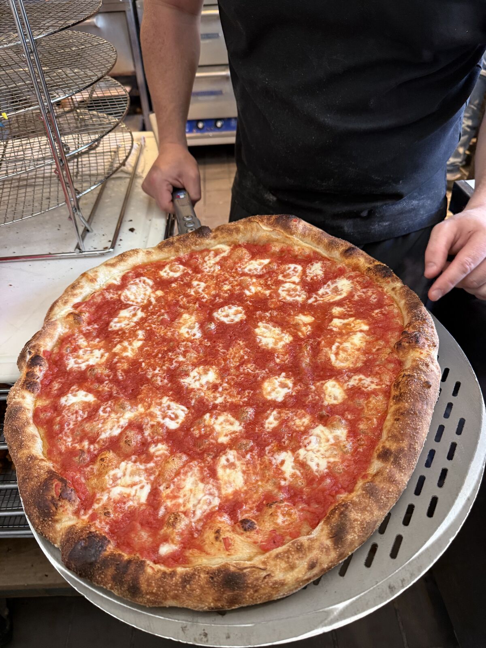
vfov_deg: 71.6
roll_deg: +3.8
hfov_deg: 56.8
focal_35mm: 24
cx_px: 243
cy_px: 324
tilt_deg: -42.3
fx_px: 449
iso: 250
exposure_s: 1/60
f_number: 1.78
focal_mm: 6.76
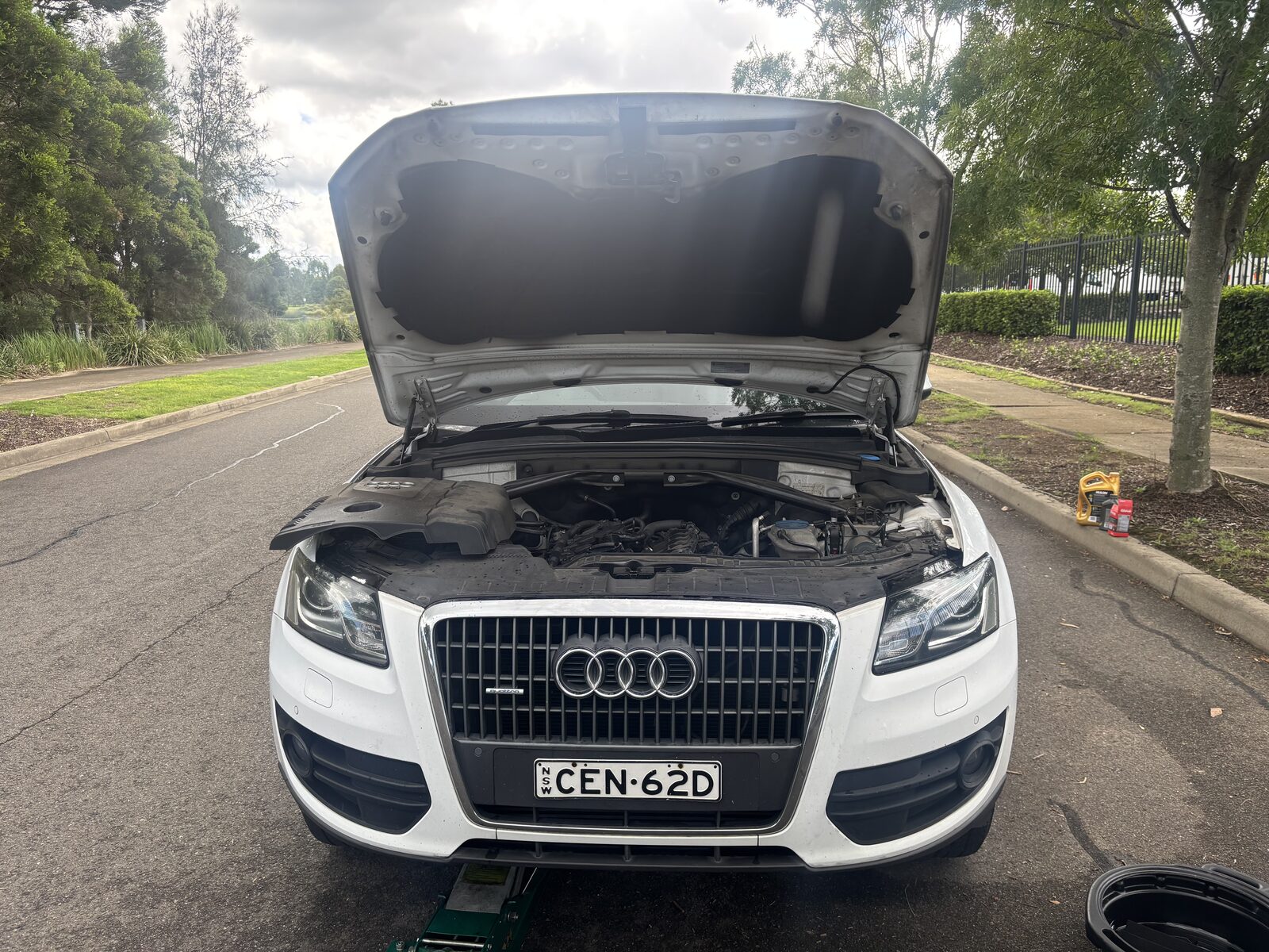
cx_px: 634
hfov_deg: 67.3
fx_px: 953
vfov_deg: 53.1
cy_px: 476
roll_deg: -0.3
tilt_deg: -9.4
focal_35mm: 26
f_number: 1.6
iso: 50
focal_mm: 5.96
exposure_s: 1/346
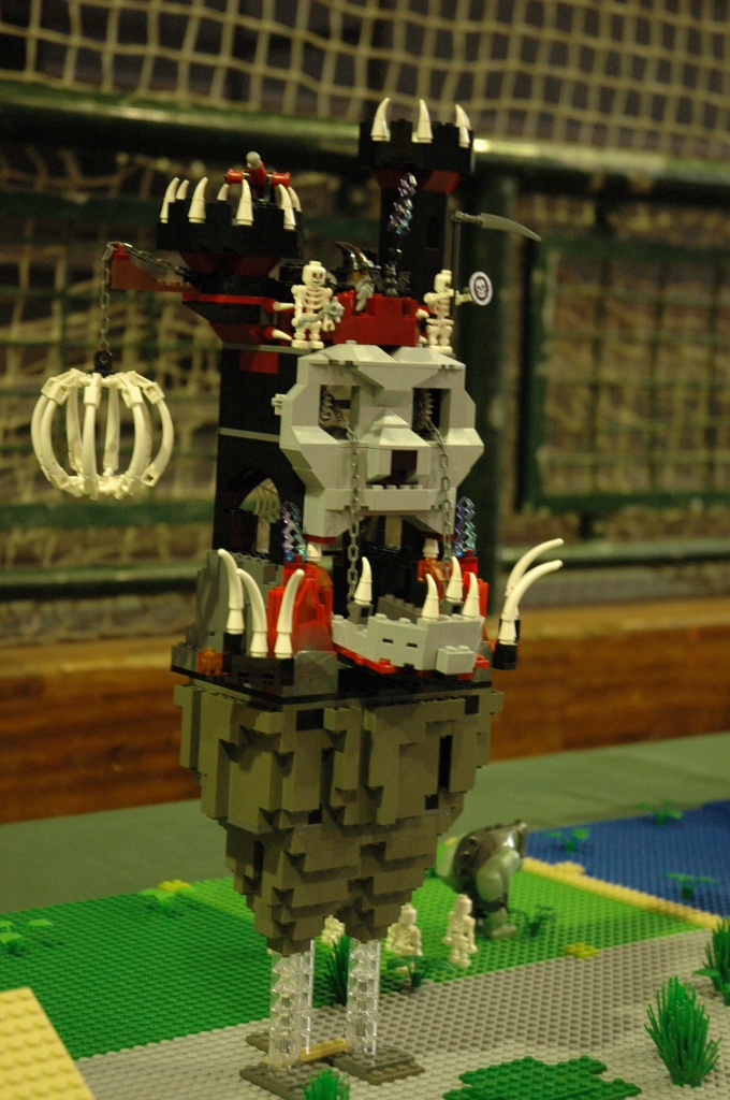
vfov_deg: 27.0
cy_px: 550
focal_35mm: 75
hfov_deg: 18.1
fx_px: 2287
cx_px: 365
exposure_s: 1/10
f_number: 4.5
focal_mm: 50
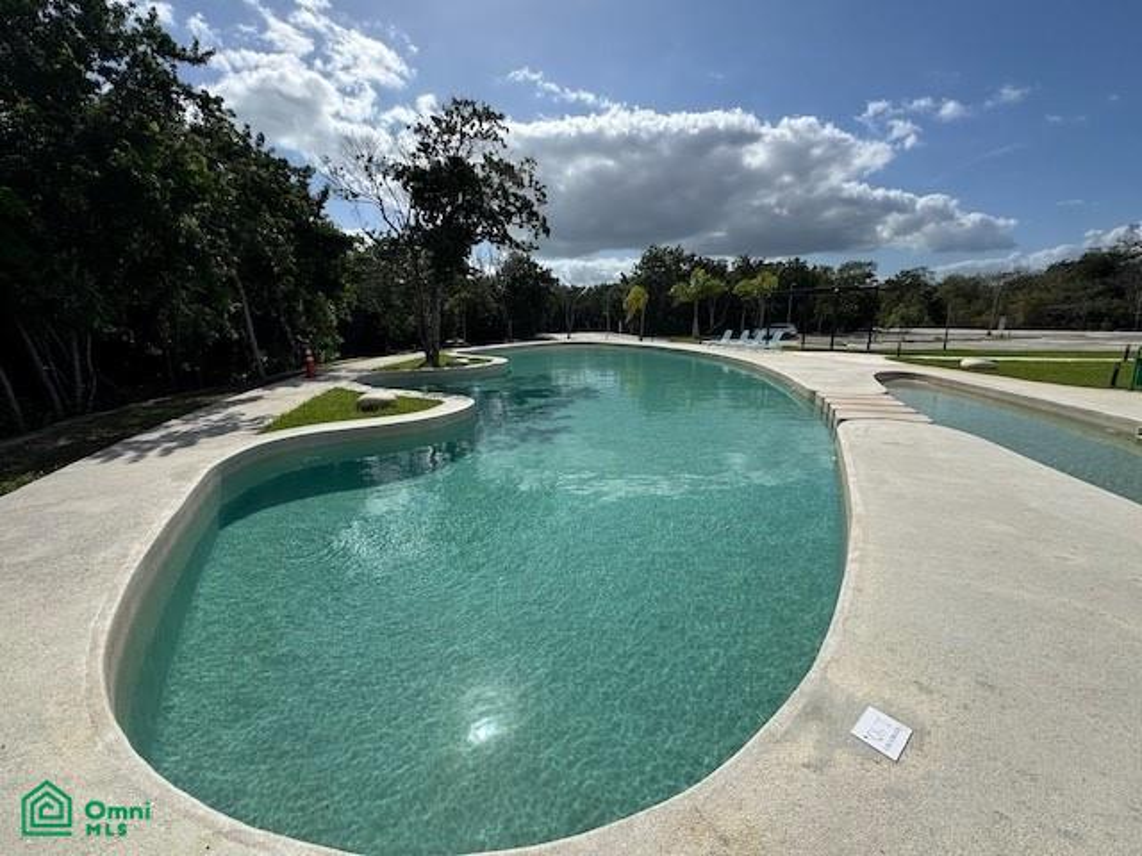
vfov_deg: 85.7
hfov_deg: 102.1
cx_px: 571
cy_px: 428
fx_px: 462
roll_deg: +0.6
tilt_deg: -12.9
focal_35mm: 14
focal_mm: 2.22
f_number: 2.2
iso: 50
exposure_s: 1/3906
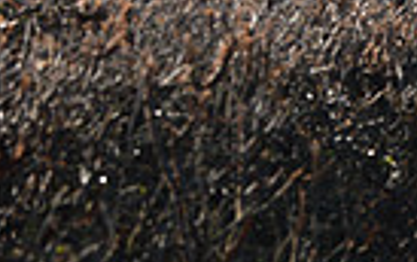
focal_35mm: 474
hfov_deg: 4.4
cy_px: 46
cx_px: 877
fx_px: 5393
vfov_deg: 2.8
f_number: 7.1
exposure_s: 1/1250
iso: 1000
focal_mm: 110
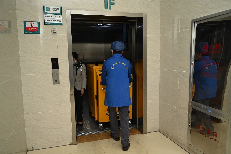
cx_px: 116
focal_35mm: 29
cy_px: 77
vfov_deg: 45.0
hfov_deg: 63.7
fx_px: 186
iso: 640
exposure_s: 1/200
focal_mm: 29
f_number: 4
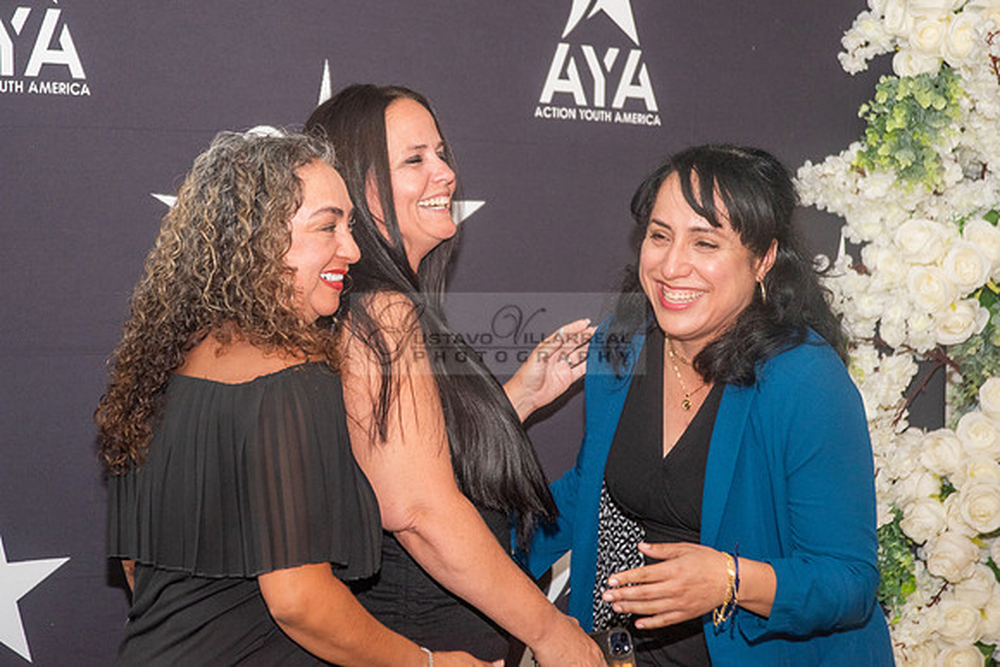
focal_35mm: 90
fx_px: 2489
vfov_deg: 15.3
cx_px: 431
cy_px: 274
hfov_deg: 22.7
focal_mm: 75
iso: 640
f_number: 4
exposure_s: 1/160
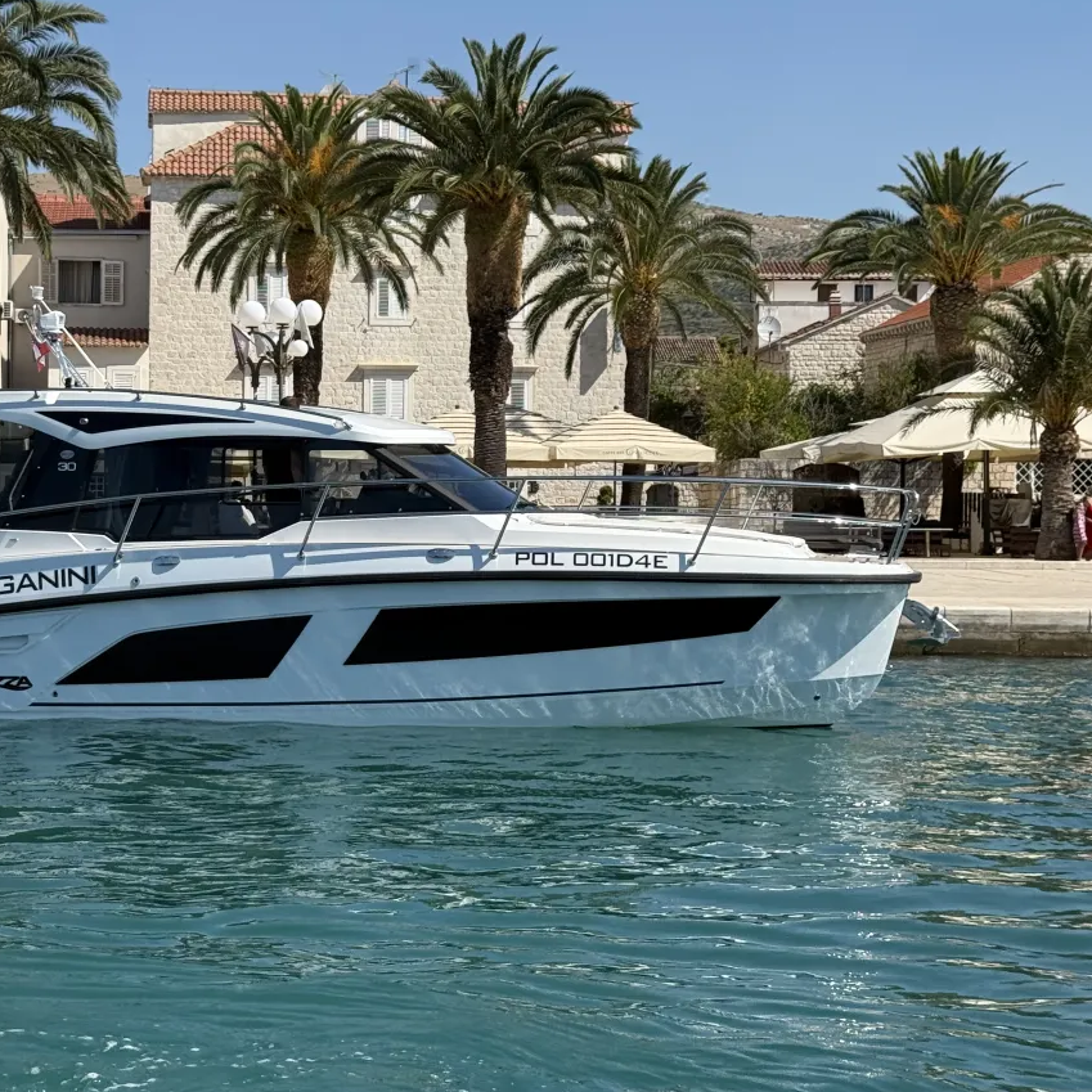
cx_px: 377
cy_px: 482
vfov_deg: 24.6
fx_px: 2498
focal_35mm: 70
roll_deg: -1.6
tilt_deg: +1.5
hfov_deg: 24.6
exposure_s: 1/6024
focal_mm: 6.76
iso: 64
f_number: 1.78
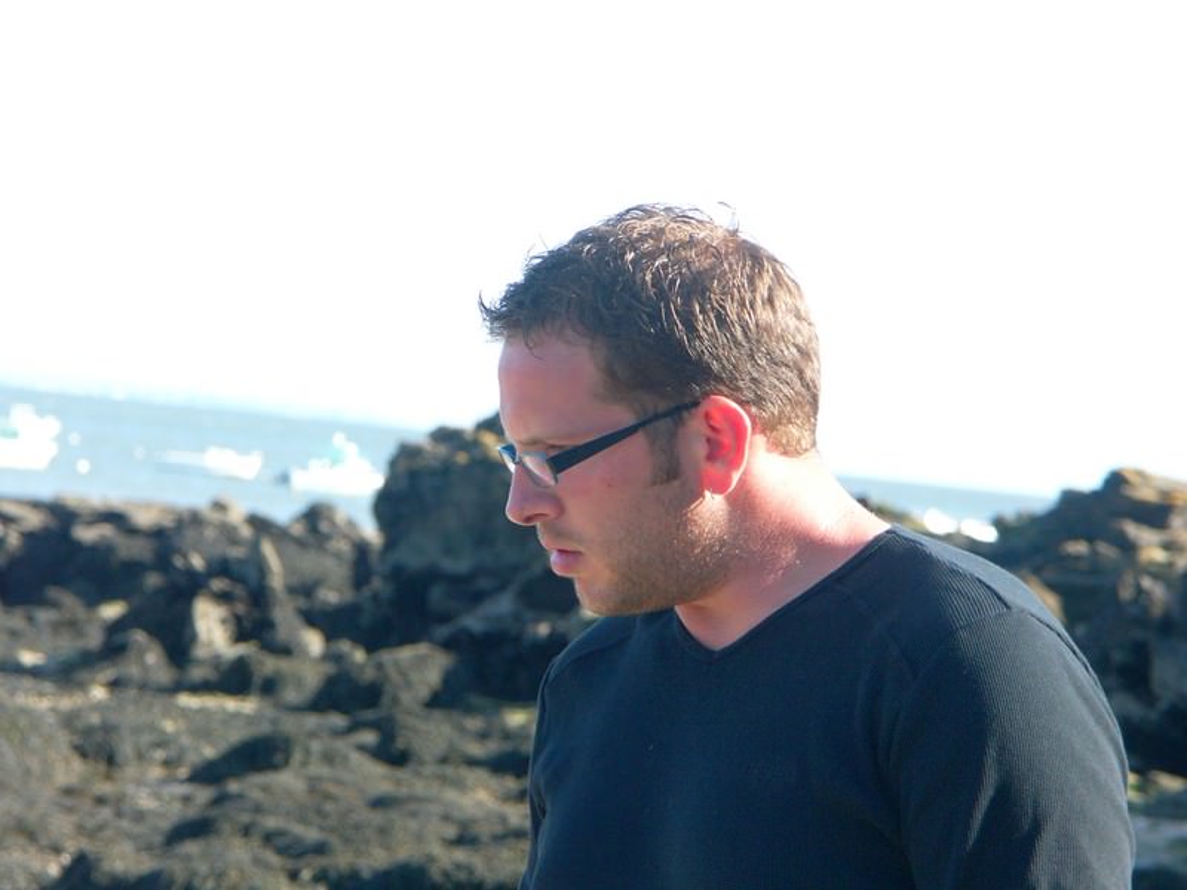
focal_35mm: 200
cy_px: 445
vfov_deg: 7.4
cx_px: 594
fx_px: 6858
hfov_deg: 9.9
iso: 100
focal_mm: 50.8
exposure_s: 1/400
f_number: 5
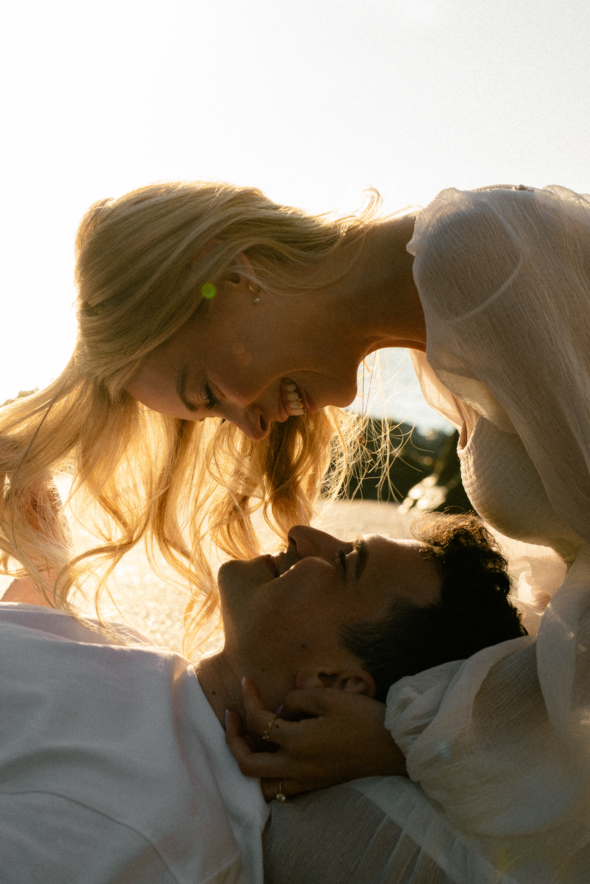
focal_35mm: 66
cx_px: 295
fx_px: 1622
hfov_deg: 20.6
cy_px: 442
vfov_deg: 30.5
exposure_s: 1/500
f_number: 5
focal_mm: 44
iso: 125
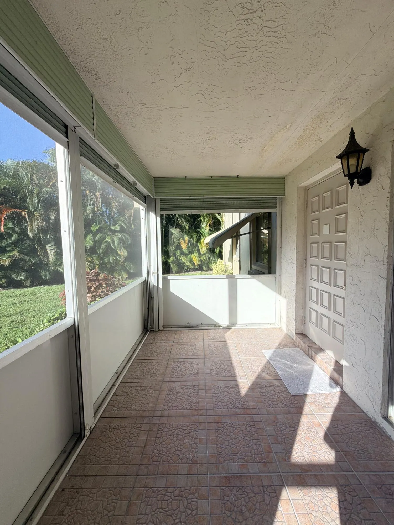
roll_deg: +1.3
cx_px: 197
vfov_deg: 102.1
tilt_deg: -3.4
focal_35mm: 14
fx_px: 212
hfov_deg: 85.7
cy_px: 262
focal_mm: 2.22
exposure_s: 1/502
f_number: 2.2
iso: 50
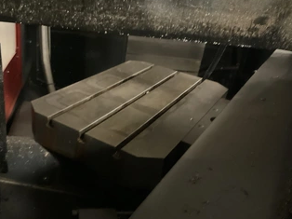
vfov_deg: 38.5
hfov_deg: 50.0
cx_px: 125
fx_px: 312
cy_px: 126
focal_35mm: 37
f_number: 1.8
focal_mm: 3
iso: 1000
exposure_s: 1/15
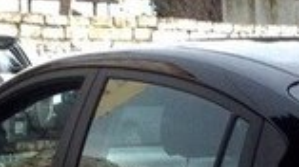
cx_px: 314
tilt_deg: -12.6
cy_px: 344
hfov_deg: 14.0
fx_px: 1196
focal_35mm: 151
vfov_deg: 7.7
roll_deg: -0.1
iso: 200
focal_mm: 4.12
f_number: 2.4
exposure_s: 1/20
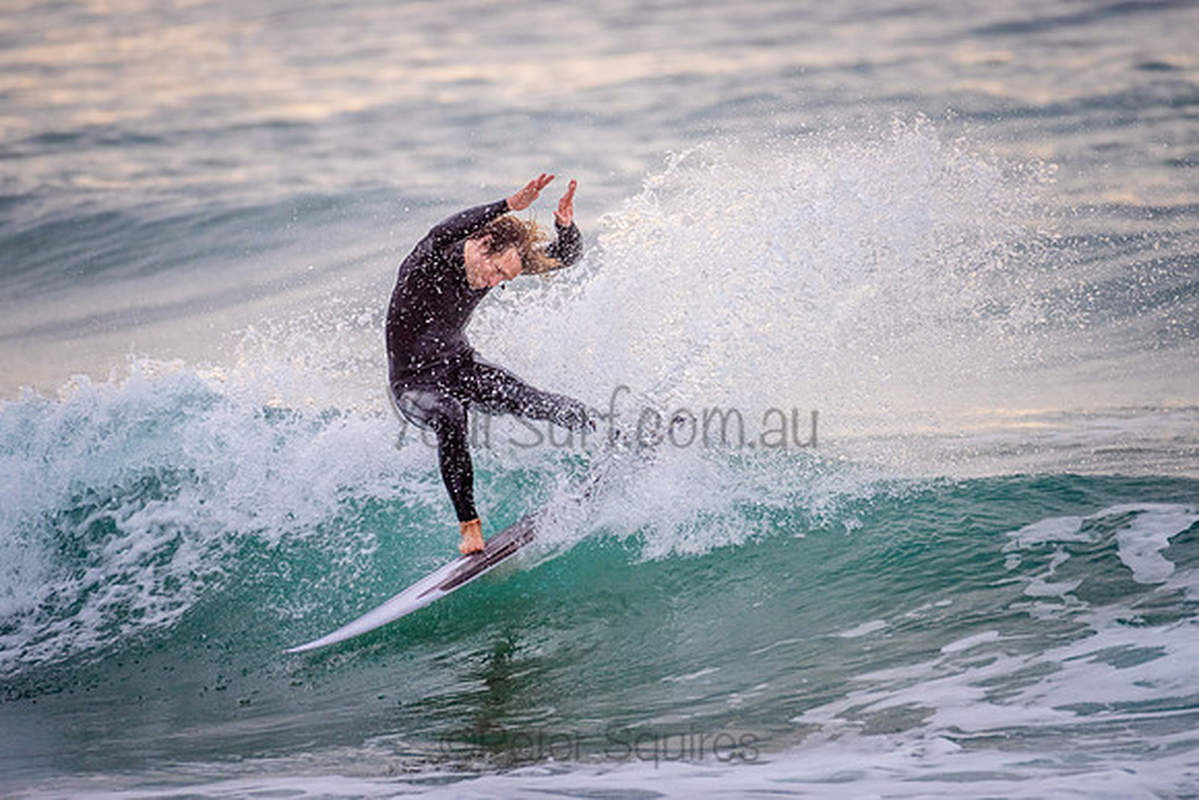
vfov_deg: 2.2
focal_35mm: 613
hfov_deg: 3.4
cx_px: 582
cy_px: 309
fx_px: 20425
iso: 450
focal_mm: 500
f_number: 5.6
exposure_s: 1/800
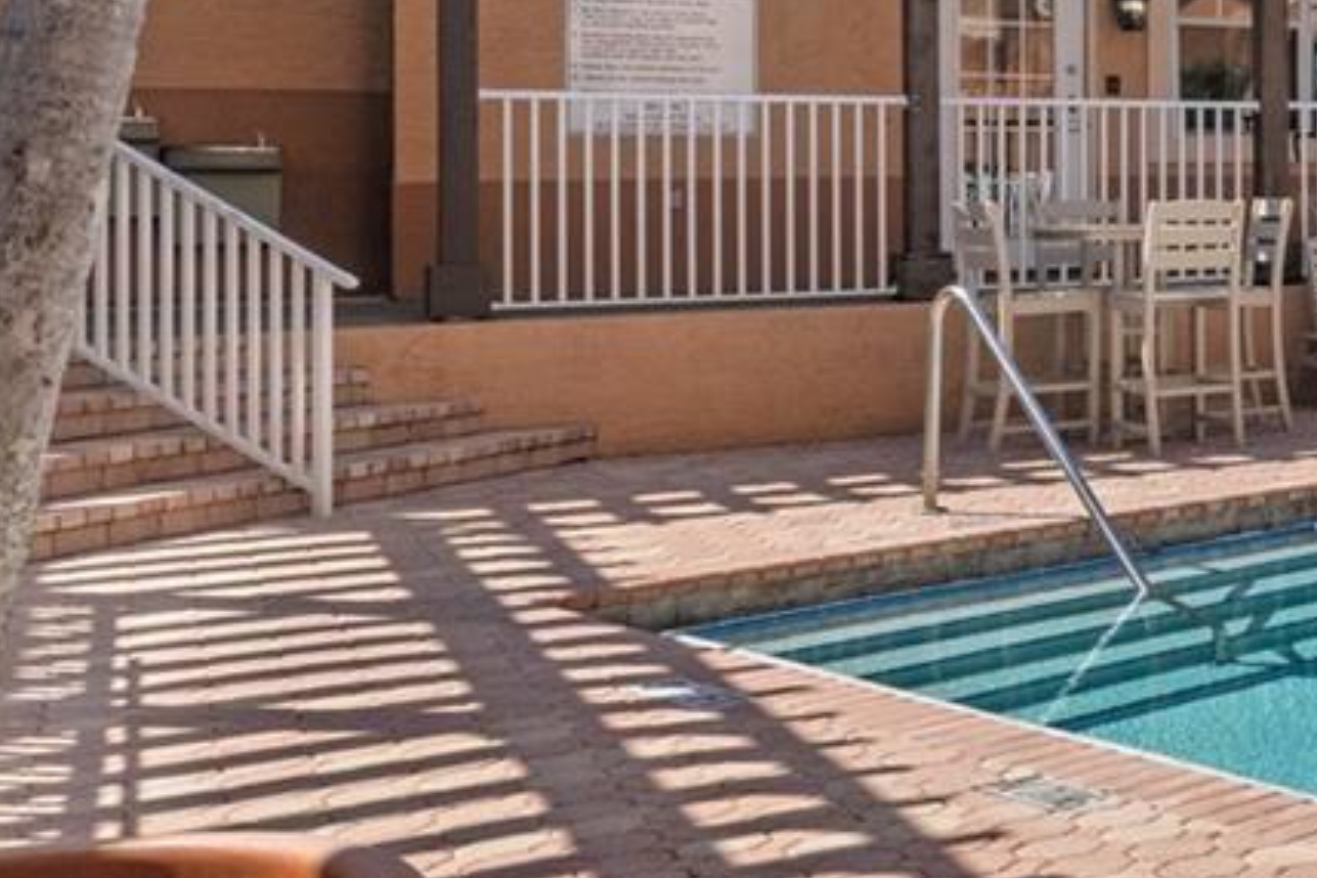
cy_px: 129
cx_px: 2051
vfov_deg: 23.7
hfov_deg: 25.3
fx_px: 2049
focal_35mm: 56
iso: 400
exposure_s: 1/2500
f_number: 7.1
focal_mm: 10
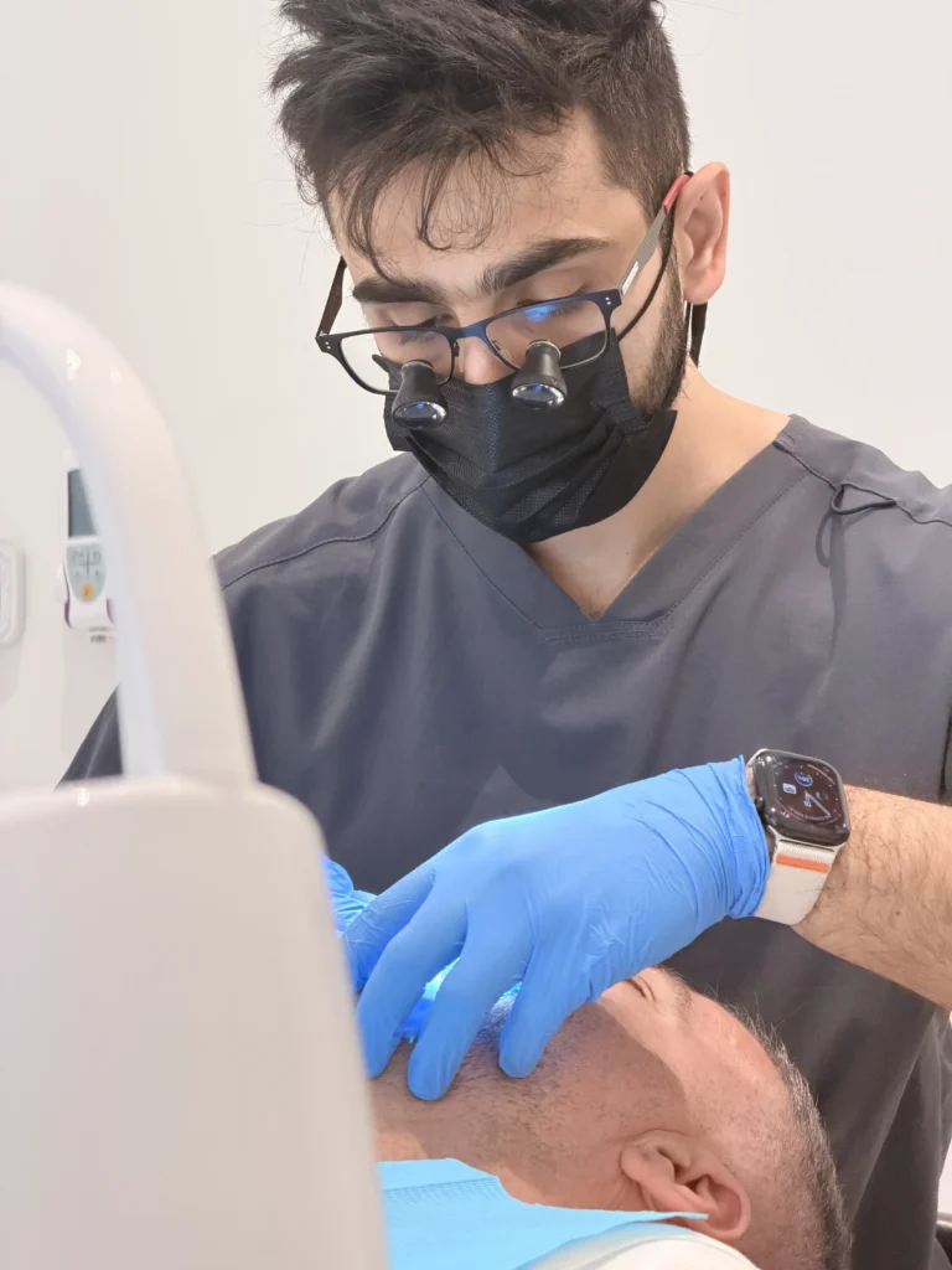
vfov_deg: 19.6
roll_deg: +0.9
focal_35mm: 100
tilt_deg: +6.8
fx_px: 3667
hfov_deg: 14.8
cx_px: 476
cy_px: 635
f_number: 2.8
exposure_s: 1/98
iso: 500
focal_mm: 16.89
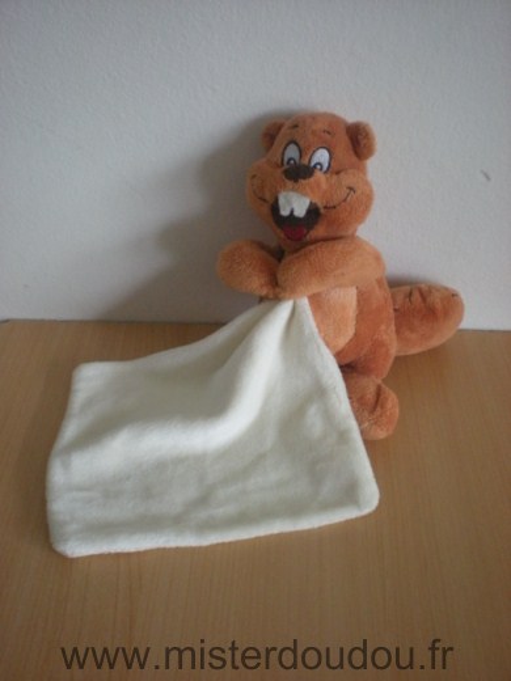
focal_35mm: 38
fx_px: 748
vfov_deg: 49.0
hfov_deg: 37.7
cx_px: 256
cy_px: 340
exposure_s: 1/8
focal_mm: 6.3
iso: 399
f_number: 3.1
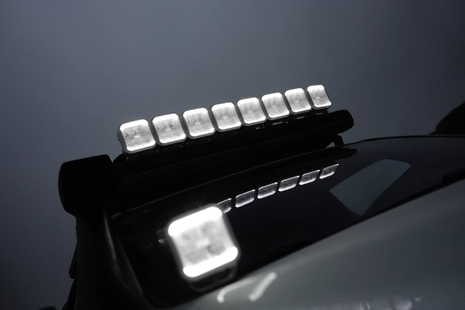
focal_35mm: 35
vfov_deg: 37.9
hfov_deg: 54.4
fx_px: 452
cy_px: 155
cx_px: 232
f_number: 2.8
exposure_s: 1/160
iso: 4000
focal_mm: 35
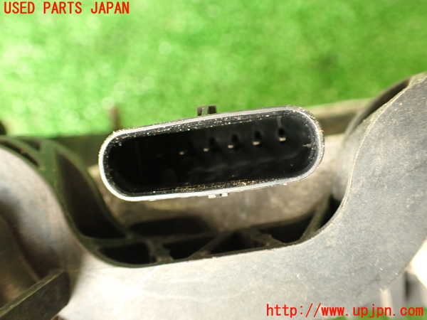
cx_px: 214
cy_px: 160
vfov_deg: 44.2
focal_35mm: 32
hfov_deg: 56.8
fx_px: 395
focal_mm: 5.79
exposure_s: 1/30
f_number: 2.4
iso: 500
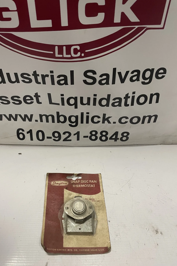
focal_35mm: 28
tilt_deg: -46.1
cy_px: 138
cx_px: 75
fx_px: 206
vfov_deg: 65.5
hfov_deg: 46.3
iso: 160
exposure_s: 1/60
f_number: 1.6
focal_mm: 4.2
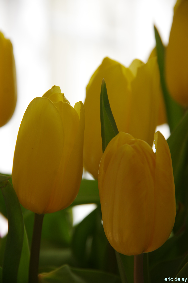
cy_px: 142
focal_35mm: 150
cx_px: 94
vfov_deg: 13.7
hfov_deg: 9.1
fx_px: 1177
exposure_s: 1/160
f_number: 7.1
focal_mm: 100
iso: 200
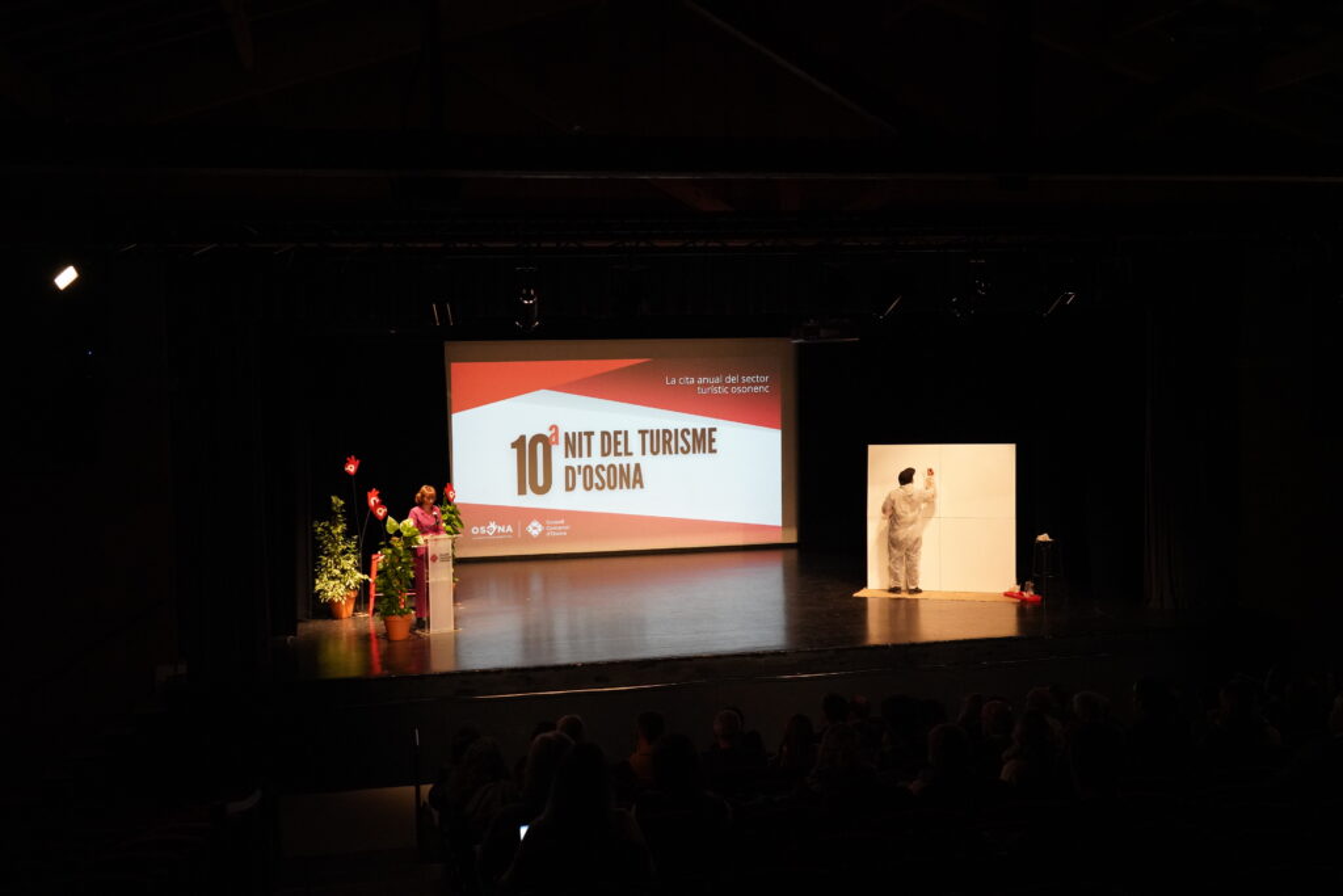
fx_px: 1380
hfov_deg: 51.9
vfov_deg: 36.0
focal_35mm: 37
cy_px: 448
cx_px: 672
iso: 6400
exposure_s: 1/250
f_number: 5.6
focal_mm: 37
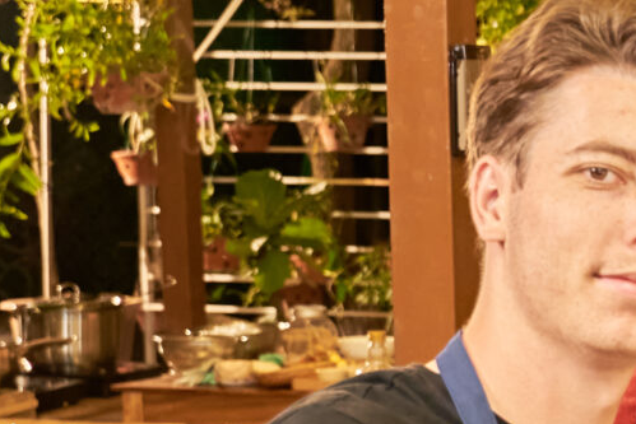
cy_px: 292
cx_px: 1374
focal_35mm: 155
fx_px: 2730
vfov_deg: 8.9
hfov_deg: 11.6
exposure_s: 1/200
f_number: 4
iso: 2000
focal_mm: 30.1
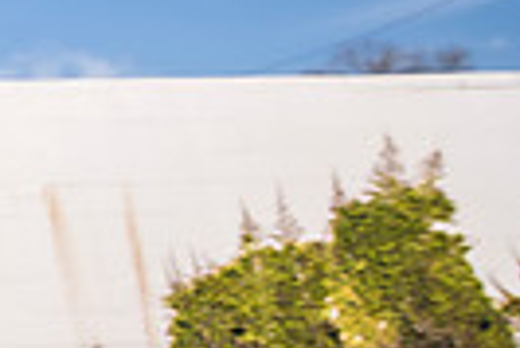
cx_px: -601
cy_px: 64
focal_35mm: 65
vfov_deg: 20.7
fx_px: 940
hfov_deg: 17.4
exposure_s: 1/3200
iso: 100
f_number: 2.8
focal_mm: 14
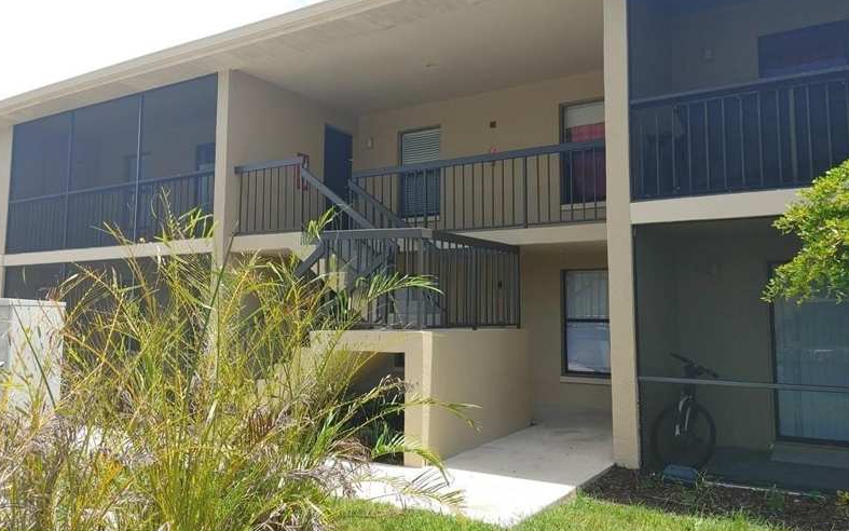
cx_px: 422
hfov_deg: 66.5
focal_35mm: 28
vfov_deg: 44.5
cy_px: 242
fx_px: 648
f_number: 1.8
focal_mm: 4.81
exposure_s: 1/1031
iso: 50
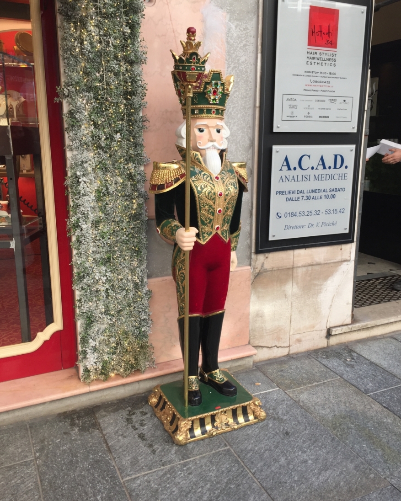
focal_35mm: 31
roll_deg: -0.8
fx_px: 460
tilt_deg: -12.3
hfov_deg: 47.1
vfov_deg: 57.2
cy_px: 245
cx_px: 203
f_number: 2.2
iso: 32
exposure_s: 1/335
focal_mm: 4.15
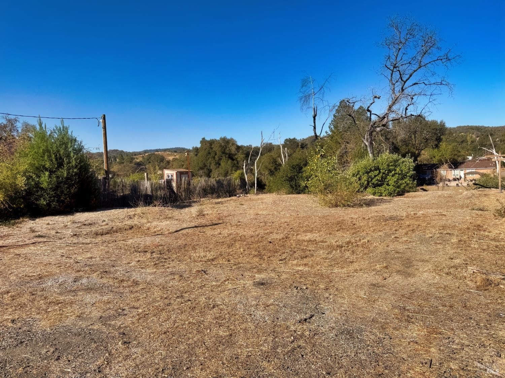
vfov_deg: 56.8
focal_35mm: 24
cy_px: 189
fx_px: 350
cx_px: 252
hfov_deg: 71.6
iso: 80
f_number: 1.78
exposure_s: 1/5319
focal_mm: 6.76
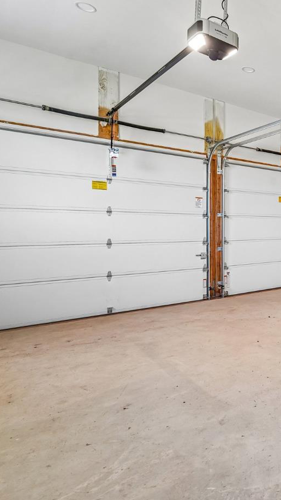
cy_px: 233
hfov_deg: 33.6
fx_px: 318
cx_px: 371
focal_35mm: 24
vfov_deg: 76.2
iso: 400
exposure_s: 1/15
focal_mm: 14
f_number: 8
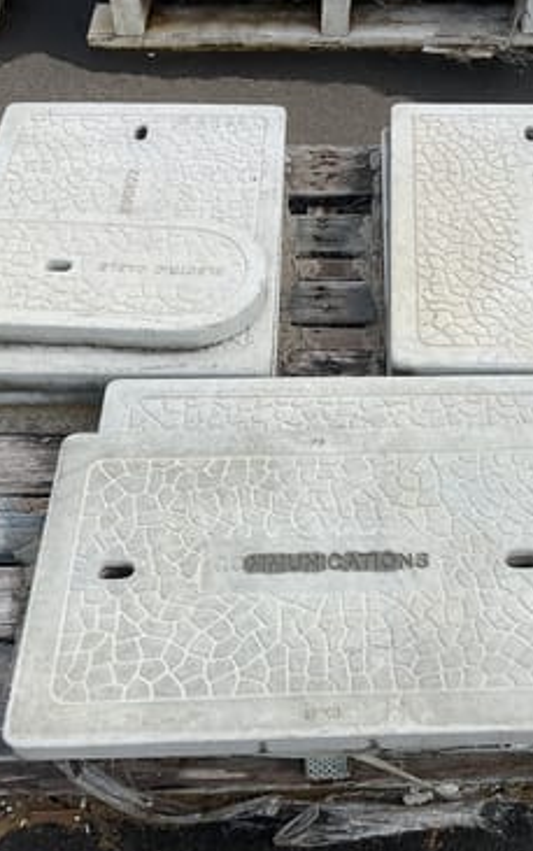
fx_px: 975
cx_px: 370
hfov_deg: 30.3
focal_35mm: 42
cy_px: 431
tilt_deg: -52.5
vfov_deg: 47.2
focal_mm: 3
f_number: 1.8
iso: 16
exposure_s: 1/1577
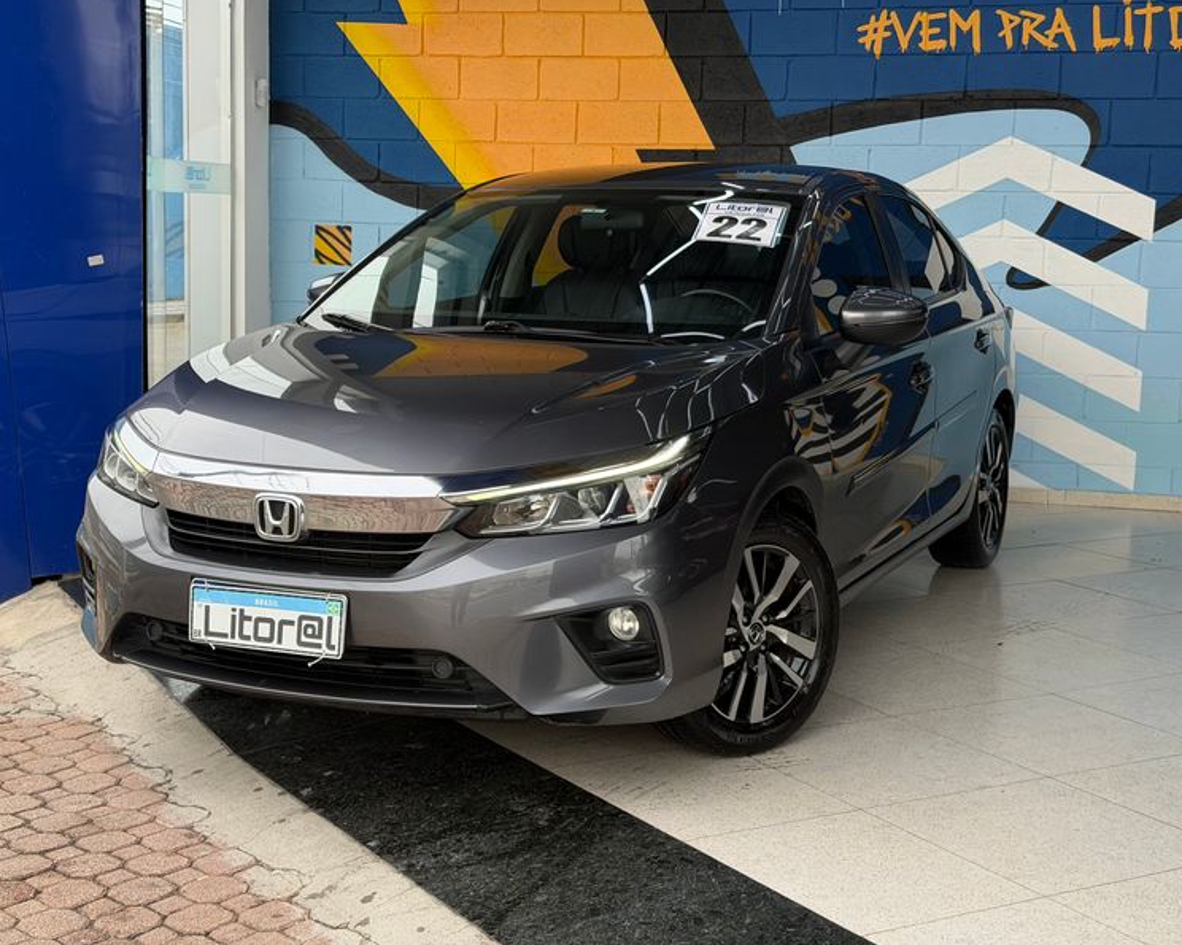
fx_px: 1784
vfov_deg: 29.7
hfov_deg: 36.6
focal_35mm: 51
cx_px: 542
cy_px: 475
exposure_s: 1/357
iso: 80
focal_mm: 6.76
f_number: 1.78
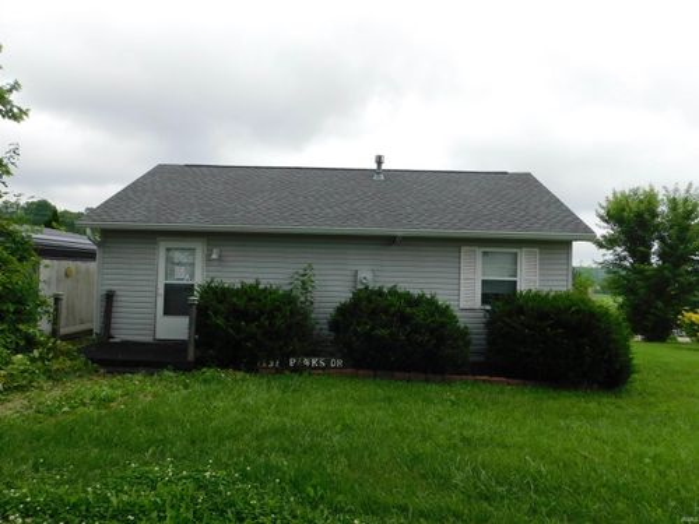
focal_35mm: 25
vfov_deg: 54.9
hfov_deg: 69.4
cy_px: 262
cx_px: 350
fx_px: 505
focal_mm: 4.5
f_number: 3.1
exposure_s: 1/1000
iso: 125
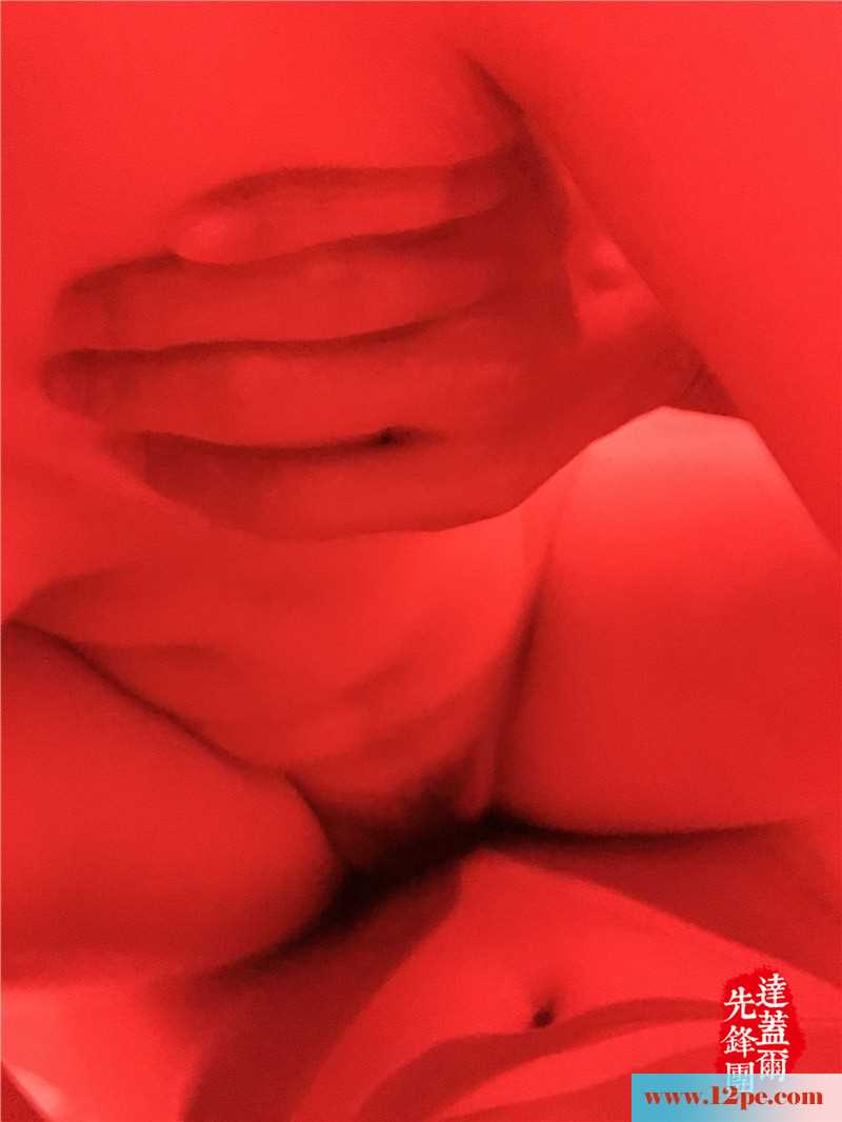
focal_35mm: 29
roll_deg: +12.9
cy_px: 561
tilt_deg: +0.5
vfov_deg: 61.6
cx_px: 421
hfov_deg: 48.2
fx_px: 940
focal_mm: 4.15
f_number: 2.2
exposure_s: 1/17
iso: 1600
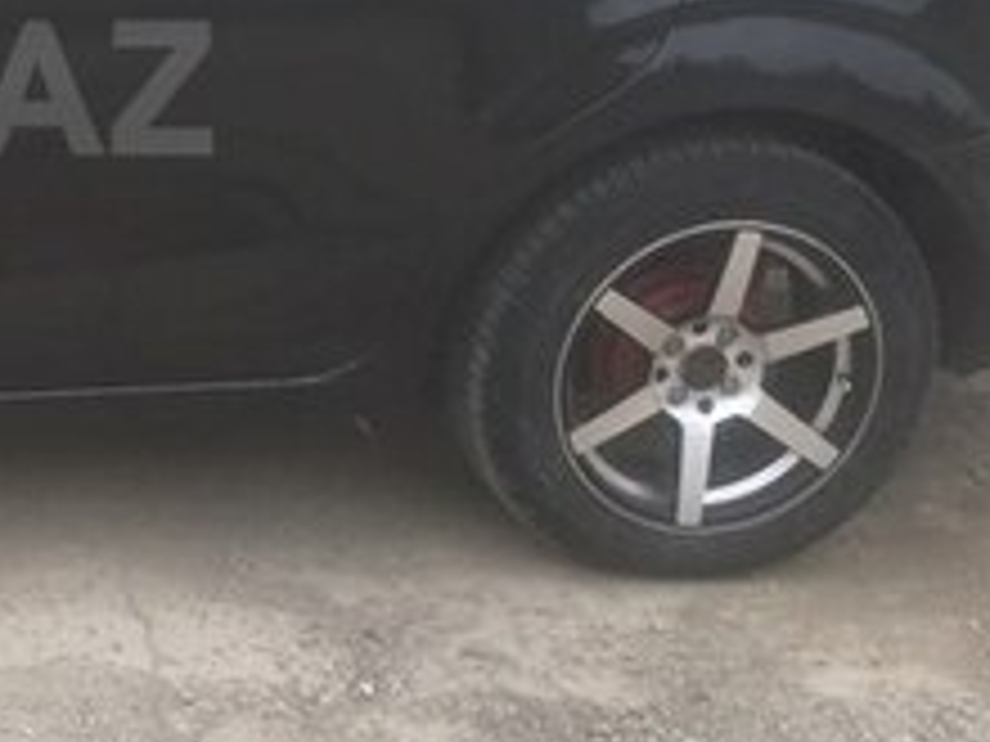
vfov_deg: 16.8
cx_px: -248
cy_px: 88
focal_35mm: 87
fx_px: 2488
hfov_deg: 20.8
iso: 25
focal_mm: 4.15
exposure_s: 1/427
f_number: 2.2
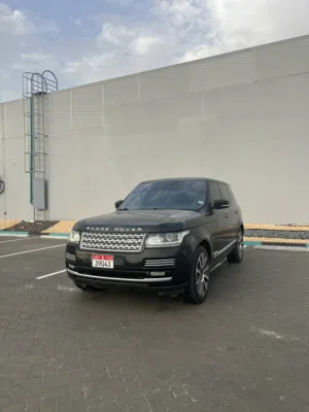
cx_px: 154
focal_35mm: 26
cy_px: 206
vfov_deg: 67.3
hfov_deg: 53.1
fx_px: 309
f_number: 1.5
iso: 50
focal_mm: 5.7
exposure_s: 1/1135
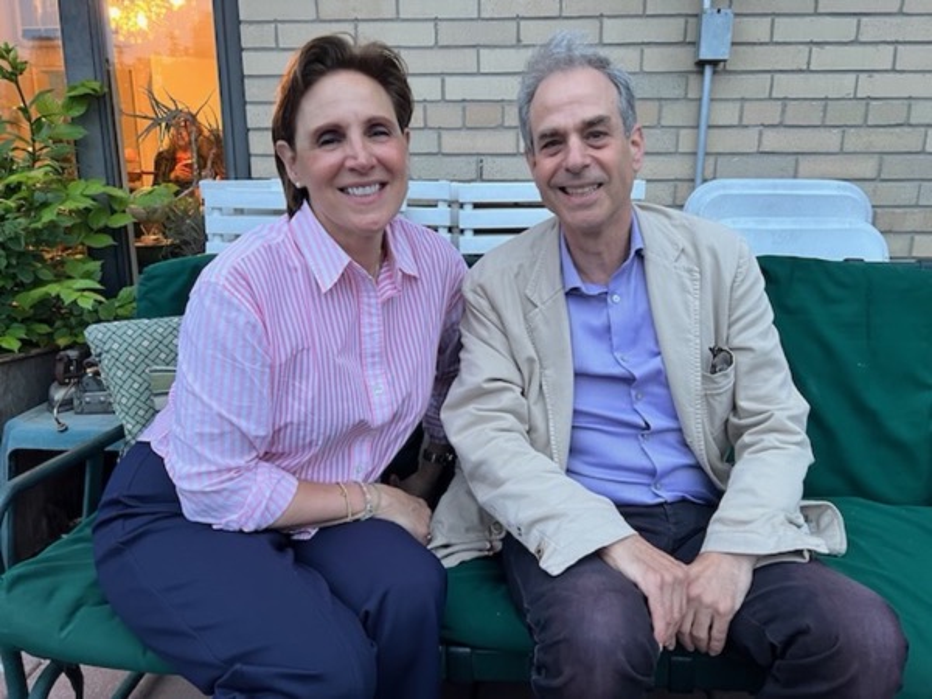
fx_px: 700
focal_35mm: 26
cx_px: 466
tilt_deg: -15.5
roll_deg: -0.3
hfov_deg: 67.3
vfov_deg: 53.1
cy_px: 350
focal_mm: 5.7
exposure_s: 1/60
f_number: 1.5
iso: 160
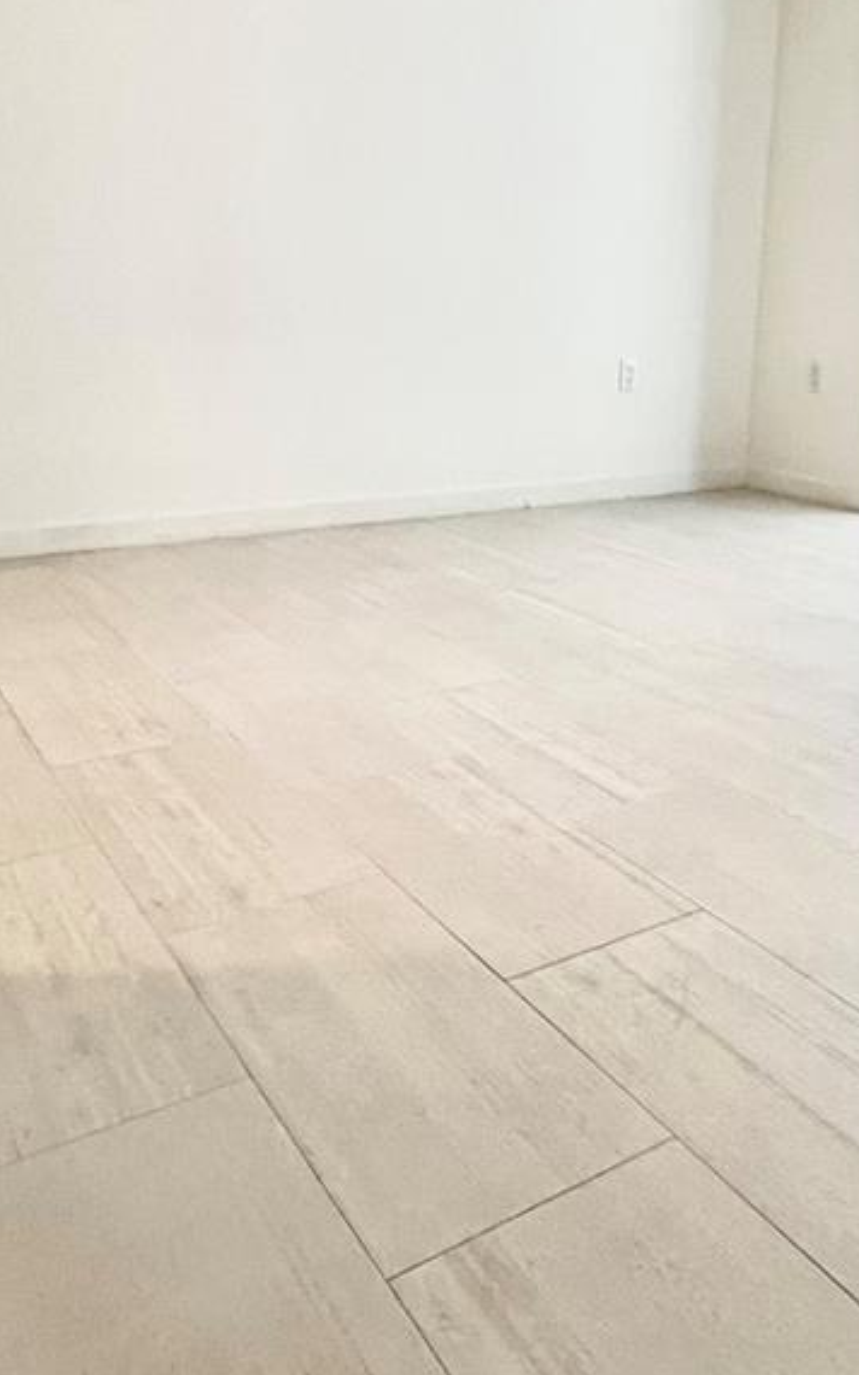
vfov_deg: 64.6
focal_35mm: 29
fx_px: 1087
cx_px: 543
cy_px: 644
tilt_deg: -16.9
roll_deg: -1.4
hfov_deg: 42.8
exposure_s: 1/120
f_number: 1.8
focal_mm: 1.57
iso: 125
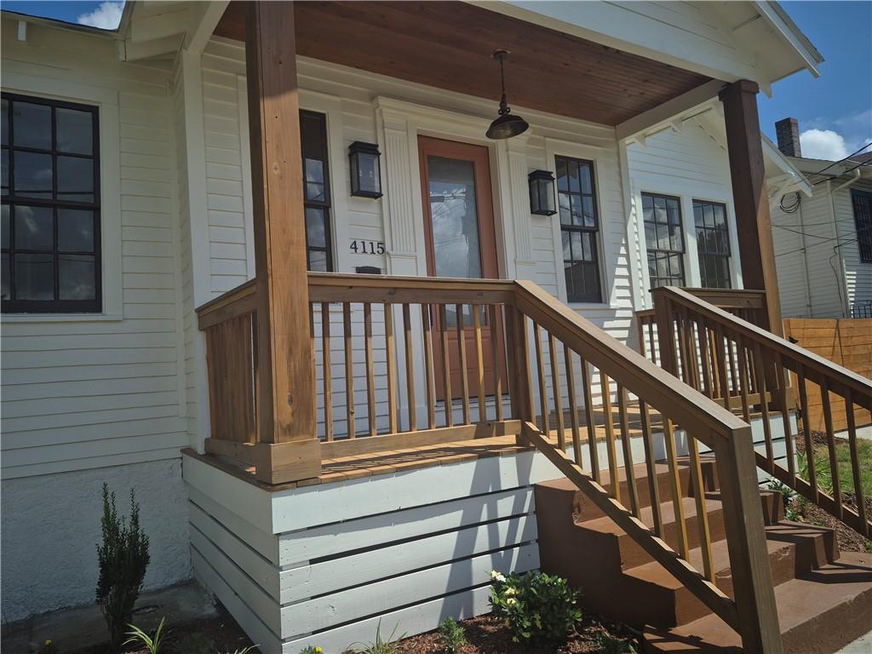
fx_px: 579
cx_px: 436
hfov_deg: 73.9
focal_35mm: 23
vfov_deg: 58.9
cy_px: 327
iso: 25
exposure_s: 1/1376
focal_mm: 5.4
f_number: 1.8
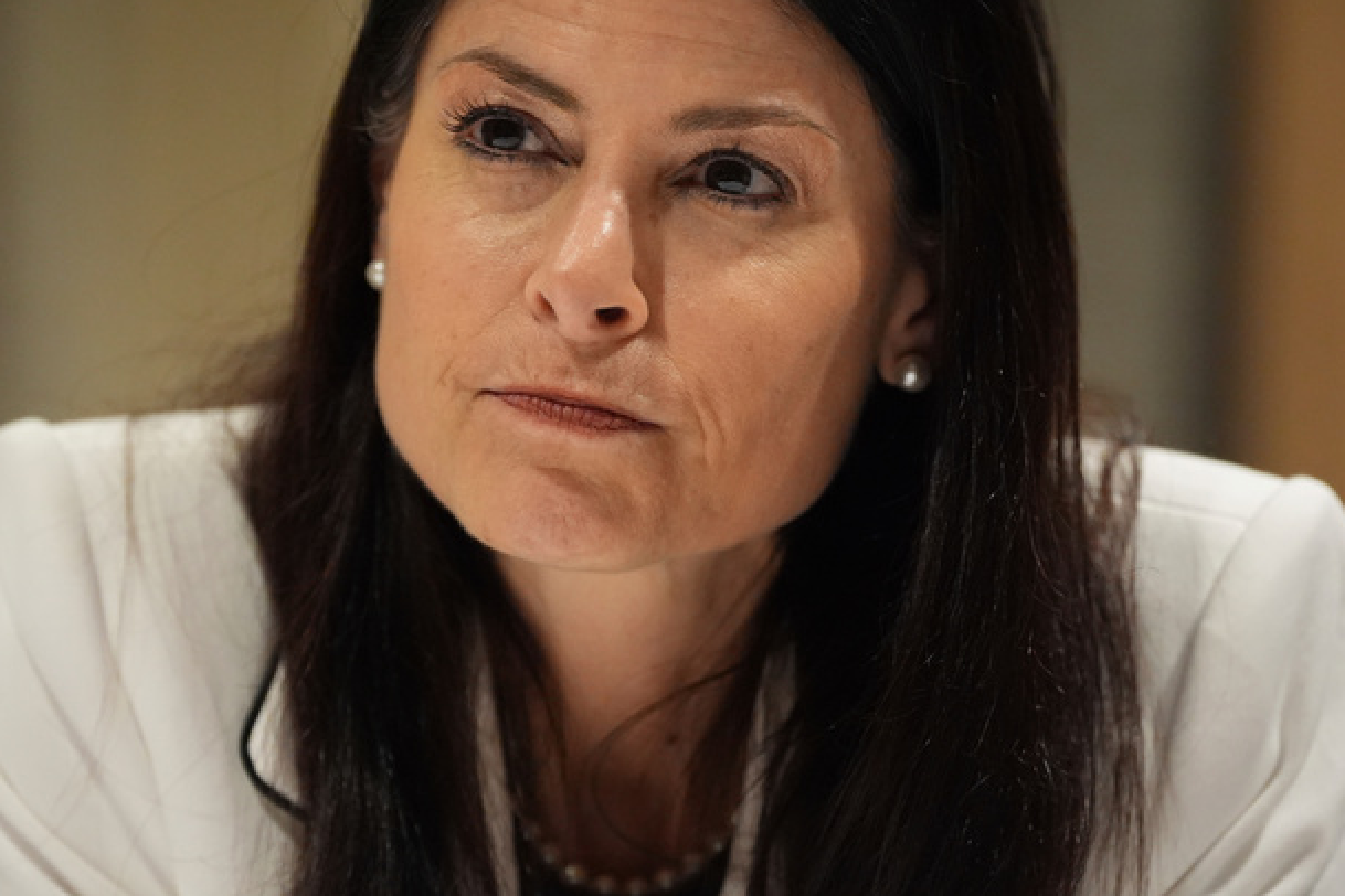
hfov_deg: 7.2
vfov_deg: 4.8
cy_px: 328
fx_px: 10684
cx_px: 647
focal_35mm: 286
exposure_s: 1/250
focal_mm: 170
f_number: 2.8
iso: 3200
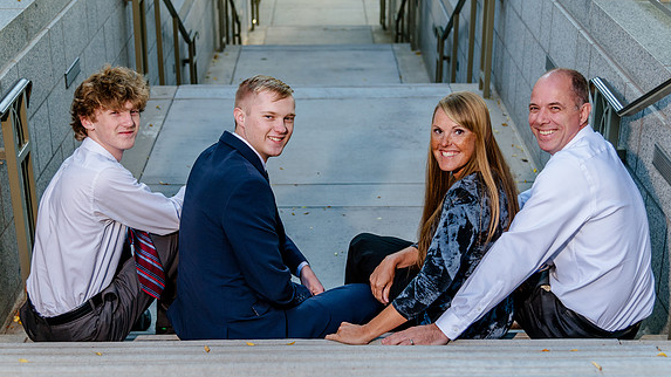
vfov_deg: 20.7
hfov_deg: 36.0
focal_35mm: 58
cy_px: 190
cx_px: 307
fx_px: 1032
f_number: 4
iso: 800
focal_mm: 50
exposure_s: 1/320
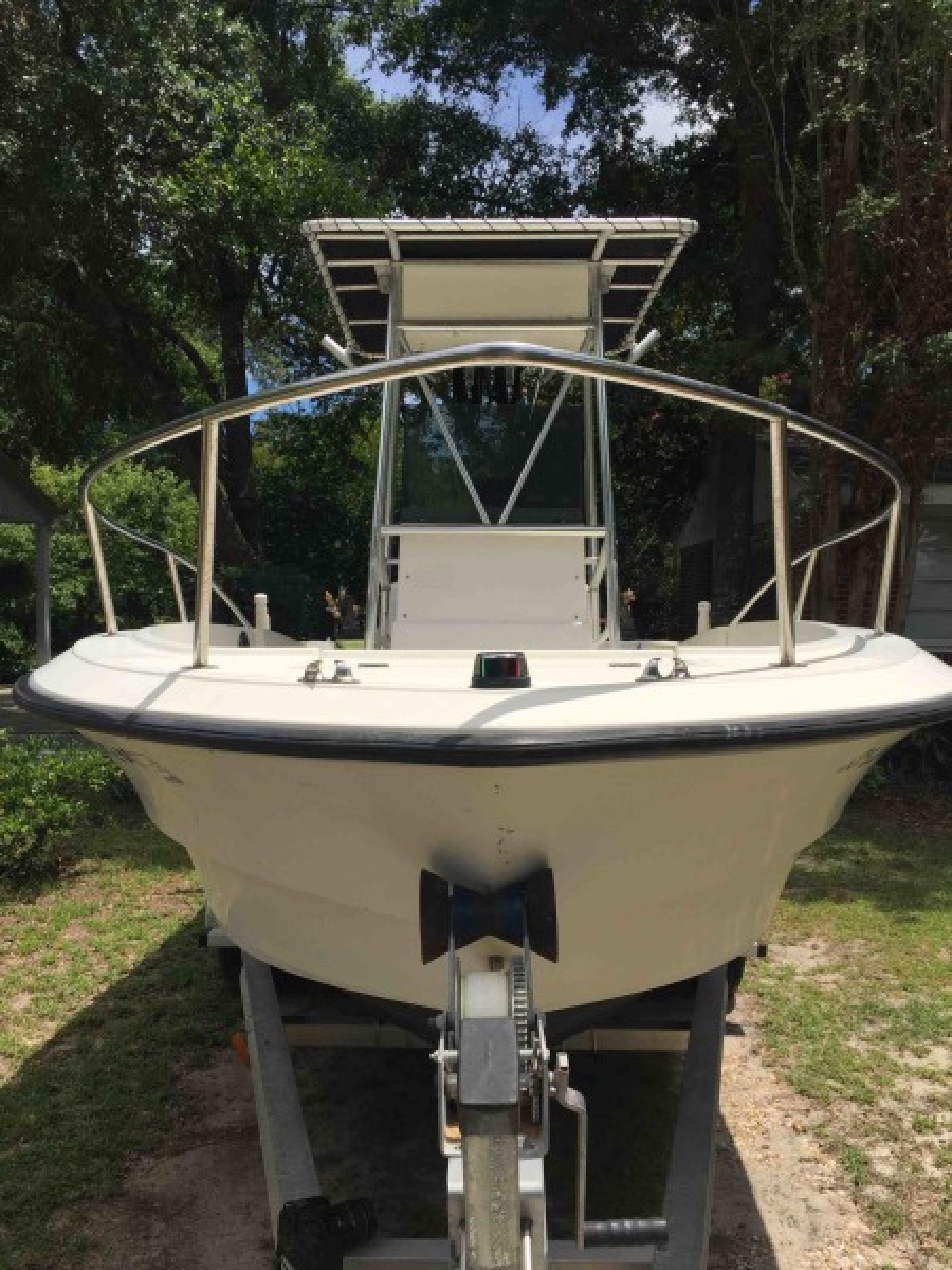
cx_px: 476
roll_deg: -0.4
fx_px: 1063
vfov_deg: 61.7
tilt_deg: +0.7
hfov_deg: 48.2
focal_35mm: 29
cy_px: 635
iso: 32
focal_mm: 4.15
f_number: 2.2
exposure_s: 1/2825
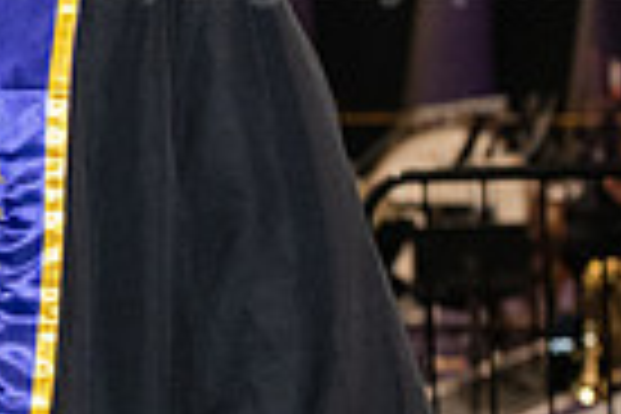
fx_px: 5088
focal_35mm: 295
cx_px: -603
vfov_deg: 4.7
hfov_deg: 6.8
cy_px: 70
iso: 2500
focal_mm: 70
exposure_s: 1/200
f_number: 5
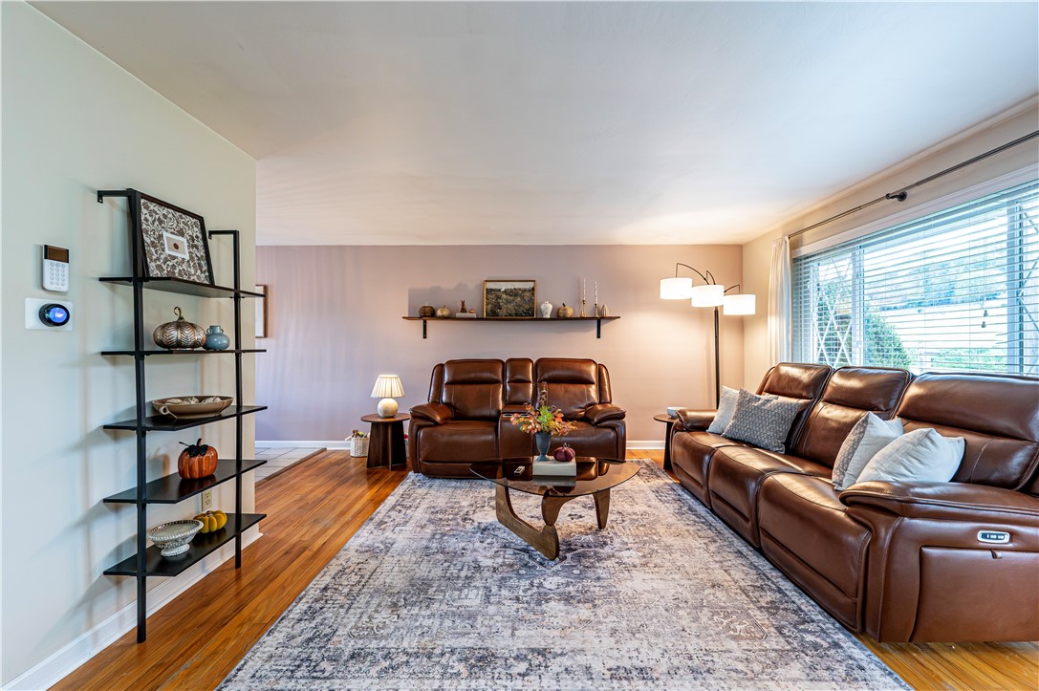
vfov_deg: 81.1
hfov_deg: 104.3
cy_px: 346
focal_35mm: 14
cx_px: 520
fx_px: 404
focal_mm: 14
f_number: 8
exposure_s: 1/60
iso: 1600
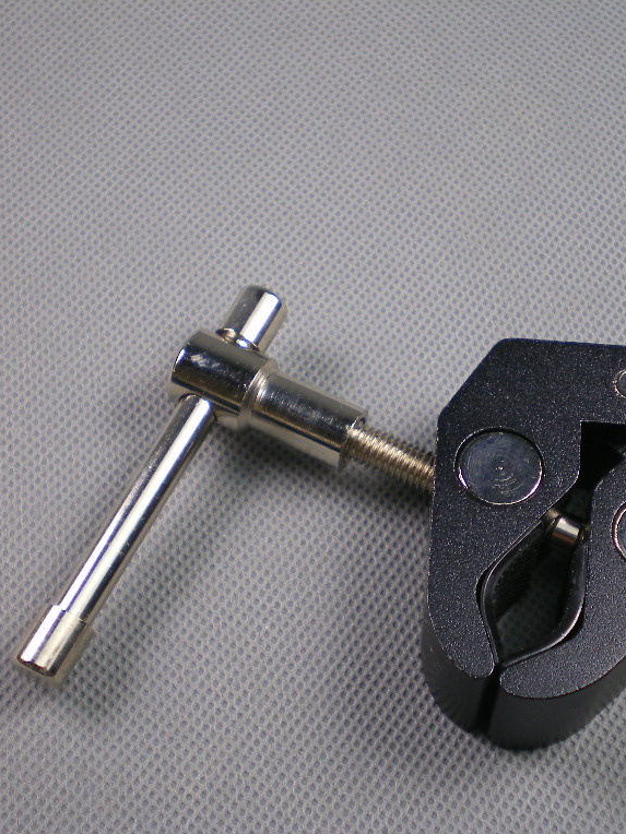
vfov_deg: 29.0
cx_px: 383
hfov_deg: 21.9
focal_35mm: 67
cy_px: 417
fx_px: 1616
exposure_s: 1/50
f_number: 3.7
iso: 64
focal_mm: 8.4
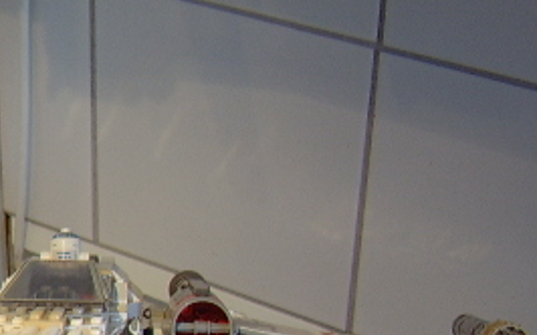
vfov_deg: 16.0
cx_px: 40
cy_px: 375
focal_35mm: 79
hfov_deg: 25.3
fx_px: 1156
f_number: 2.7
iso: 100
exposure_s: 1/21
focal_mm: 8.13
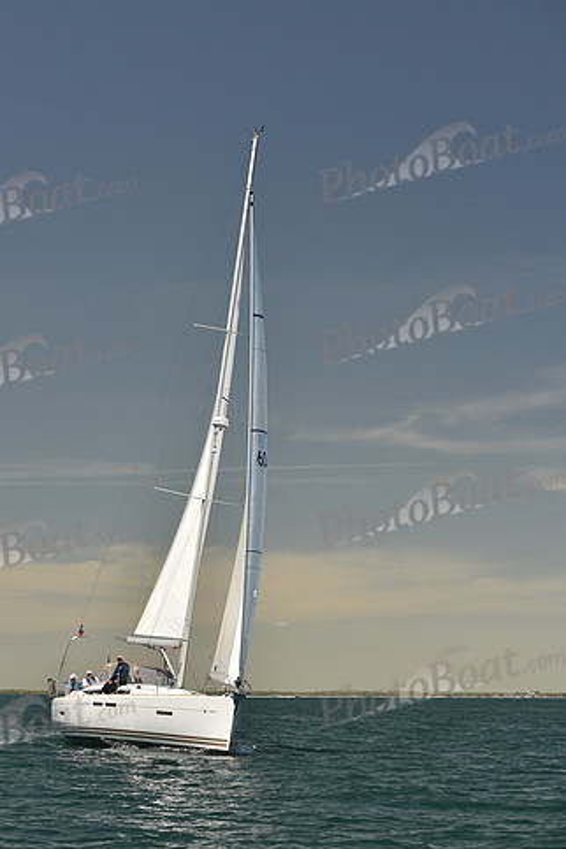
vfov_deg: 24.2
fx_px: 1981
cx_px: 228
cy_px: 438
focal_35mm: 84
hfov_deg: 16.2
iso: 250
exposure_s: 1/800
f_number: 5
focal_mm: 70
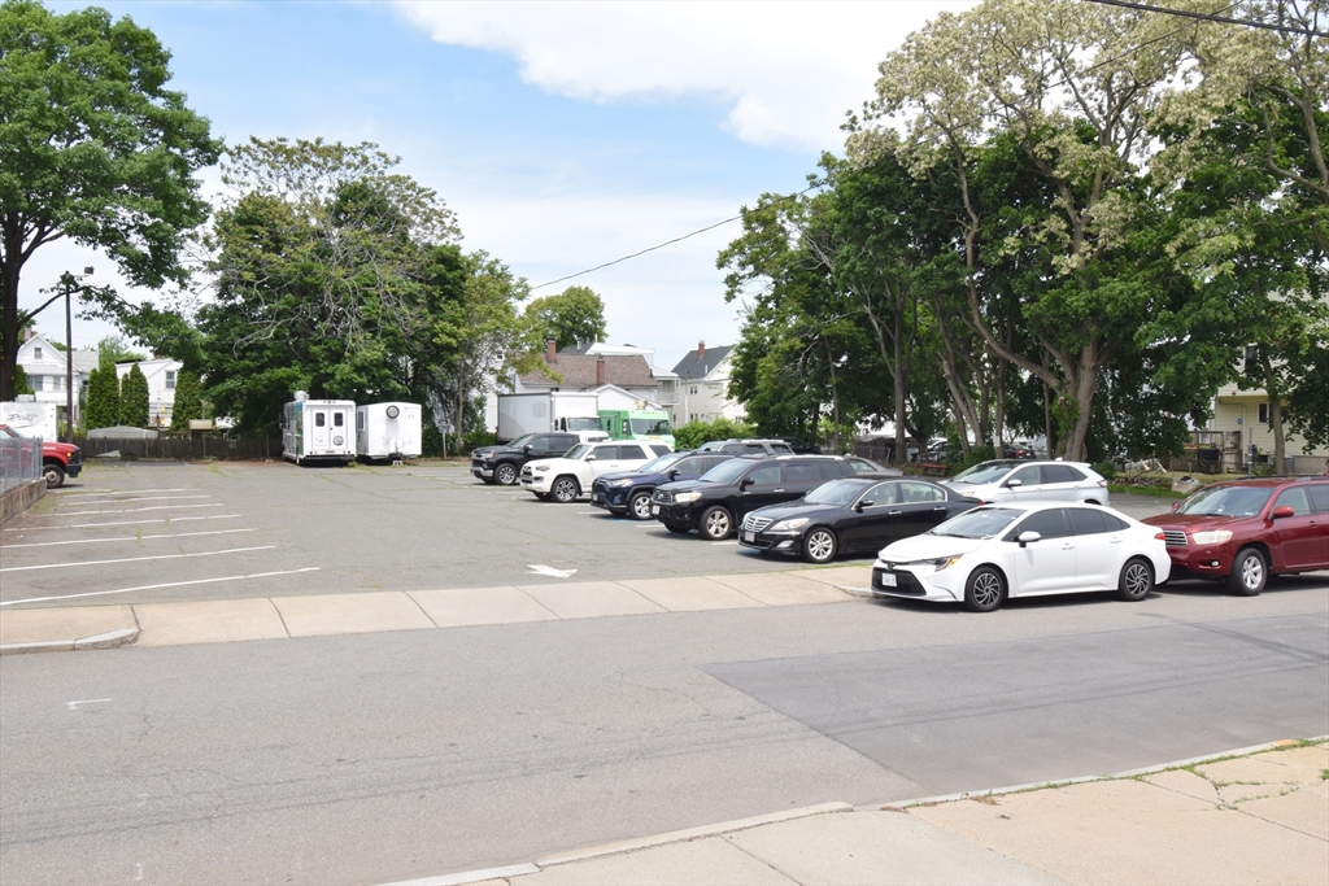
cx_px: 664
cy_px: 443
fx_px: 1108
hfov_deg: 61.9
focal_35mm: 30
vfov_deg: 43.6
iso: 400
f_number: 16
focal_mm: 20
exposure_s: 1/200
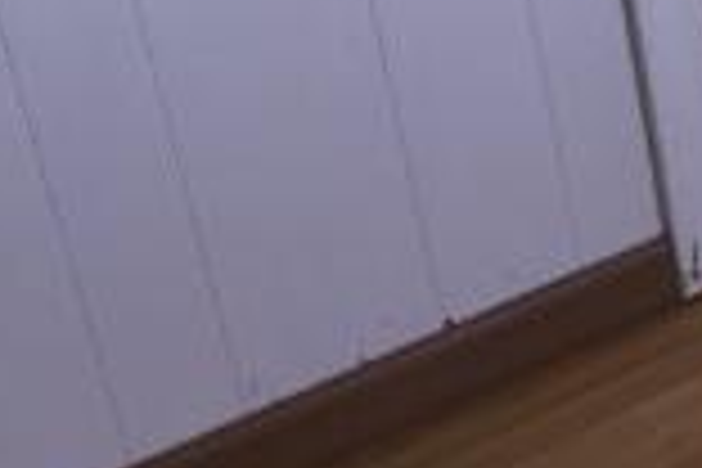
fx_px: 2418
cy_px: -216
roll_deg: +0.6
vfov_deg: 10.7
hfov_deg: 13.9
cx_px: 1413
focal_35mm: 124
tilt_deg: -22.3
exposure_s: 1/30
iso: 32
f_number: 2.2
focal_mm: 4.15
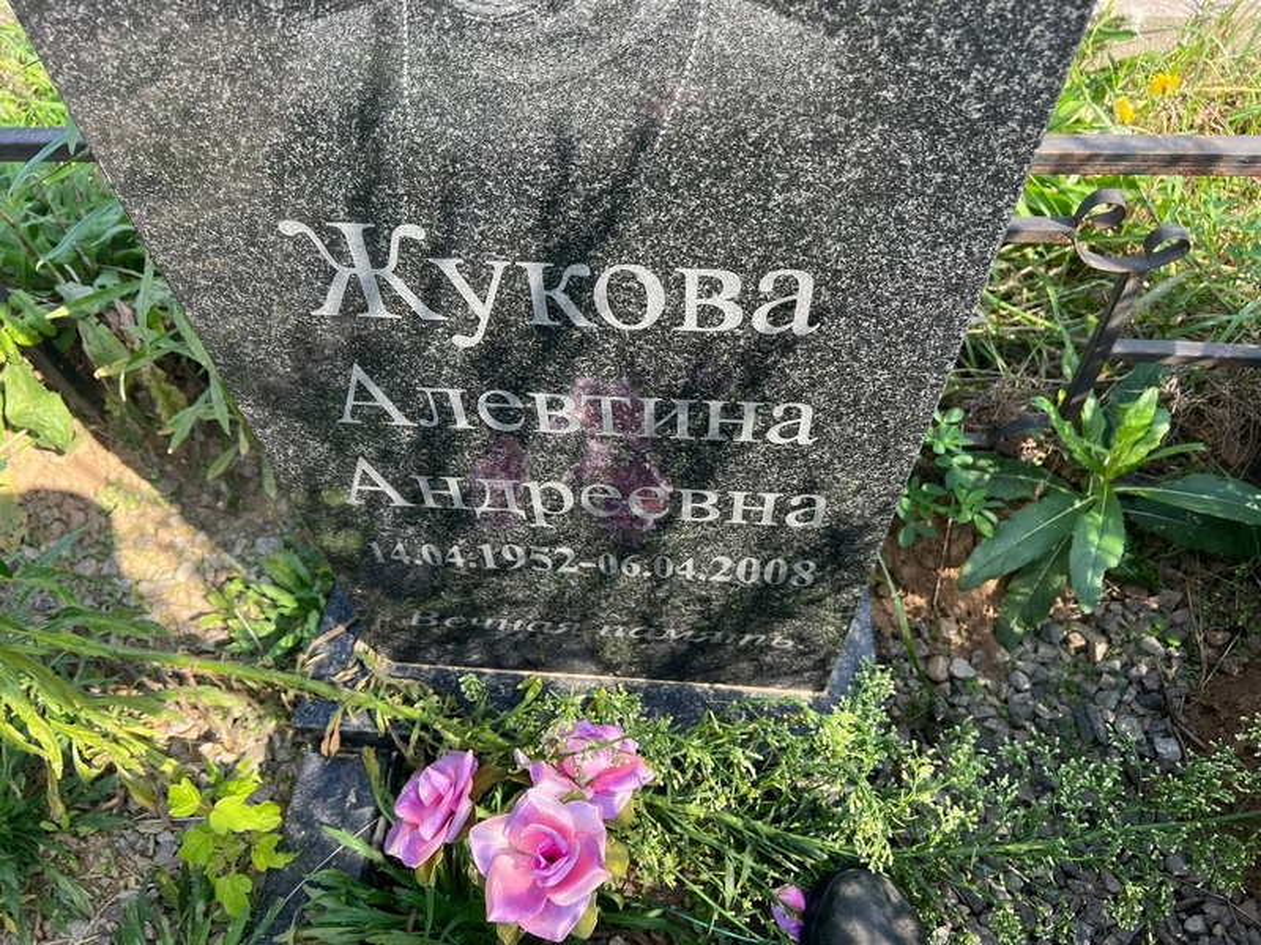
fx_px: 947
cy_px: 472
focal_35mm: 26
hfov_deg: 67.3
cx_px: 630
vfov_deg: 53.1
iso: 50
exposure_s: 1/965
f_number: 1.5
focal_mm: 5.7
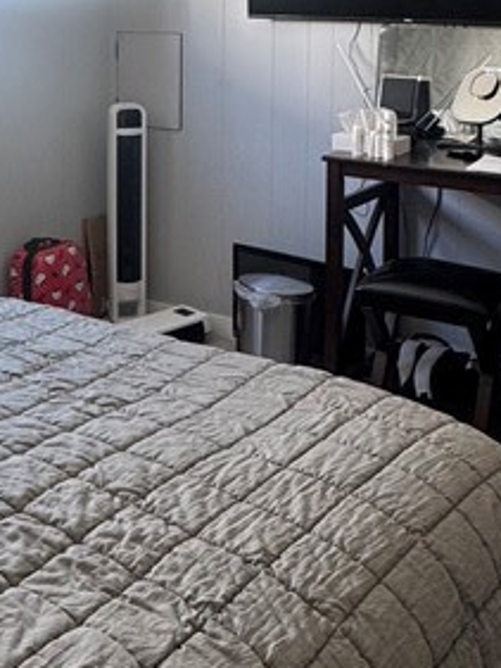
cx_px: 135
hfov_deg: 28.2
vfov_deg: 35.3
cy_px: 67
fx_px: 983
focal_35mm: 51
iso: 100
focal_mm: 2.22
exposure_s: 1/99
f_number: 2.2
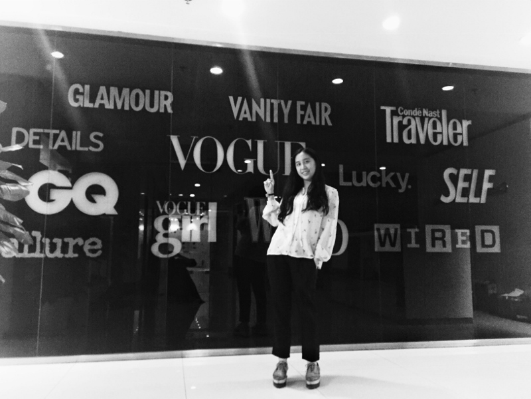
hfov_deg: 61.7
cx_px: 266
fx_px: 445
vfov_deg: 48.2
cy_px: 200
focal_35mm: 29
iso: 500
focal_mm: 4.15
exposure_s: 1/15
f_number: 2.2
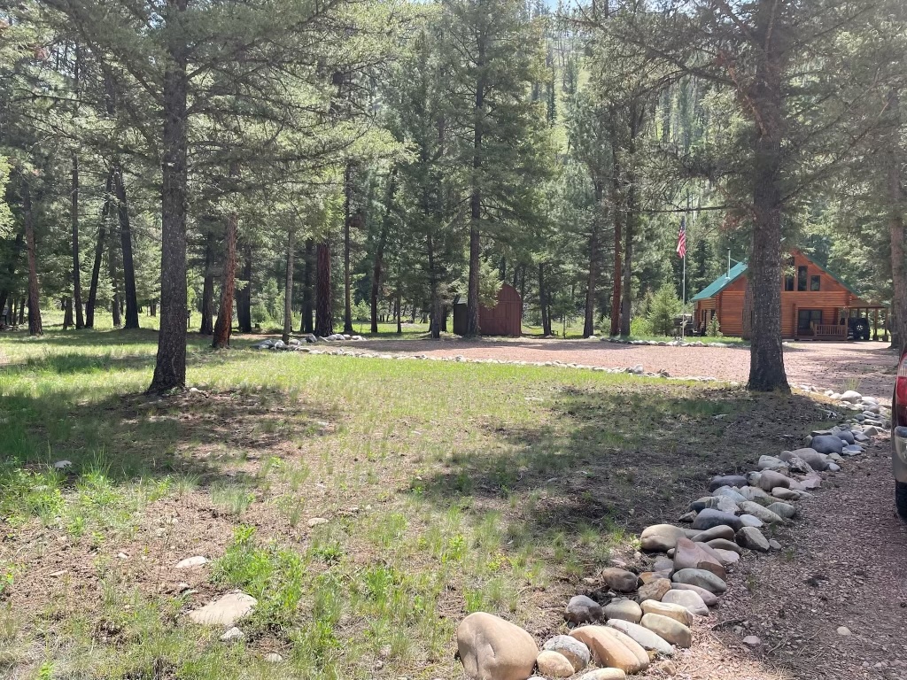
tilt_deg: -1.4
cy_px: 340
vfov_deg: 53.1
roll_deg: -0.3
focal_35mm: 26
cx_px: 454
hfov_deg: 67.3
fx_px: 681
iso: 32
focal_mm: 4.2
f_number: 1.6
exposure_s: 1/1103
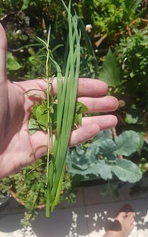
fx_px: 181
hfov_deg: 44.4
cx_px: 64
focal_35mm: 28
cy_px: 118
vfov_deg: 66.5
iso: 40
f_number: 1.7
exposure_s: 1/2064
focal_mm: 4.2
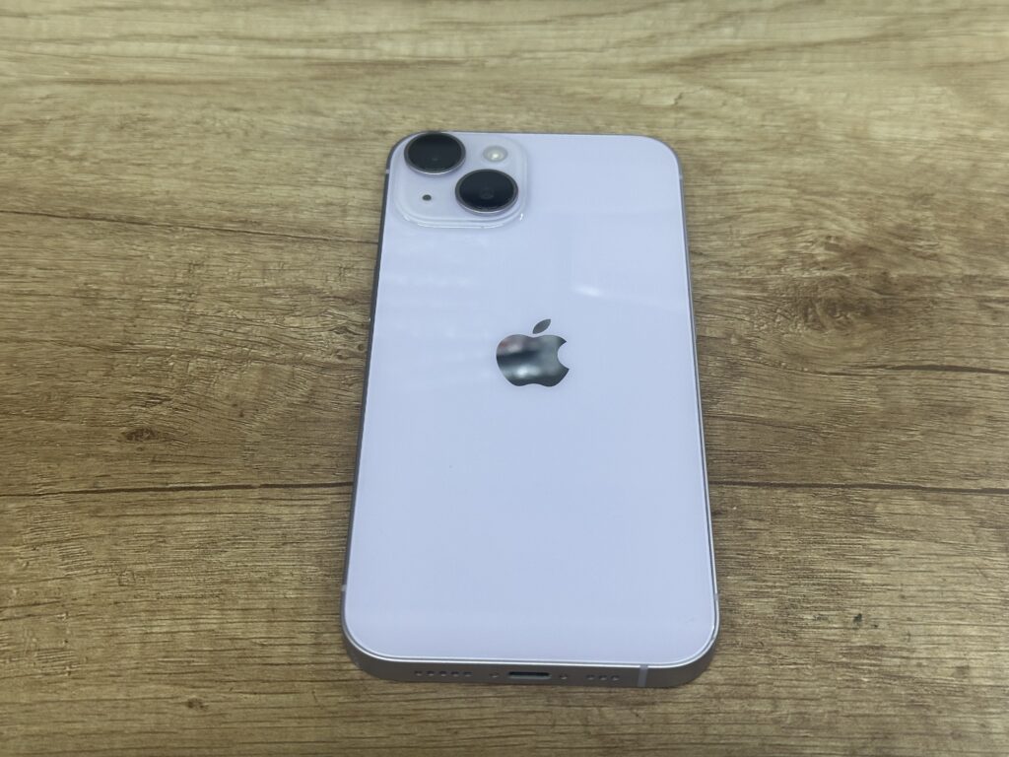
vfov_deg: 30.3
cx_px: 504
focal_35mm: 48
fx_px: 1399
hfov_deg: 39.7
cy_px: 378
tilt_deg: -50.1
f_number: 1.78
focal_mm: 6.86
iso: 80
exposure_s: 1/100
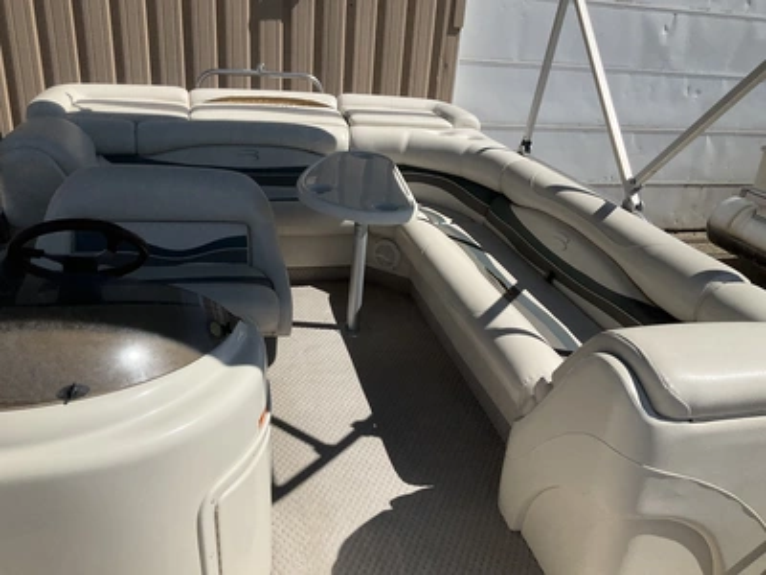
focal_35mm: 29
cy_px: 288
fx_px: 642
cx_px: 383
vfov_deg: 48.2
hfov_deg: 61.7
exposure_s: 1/3788
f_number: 1.8
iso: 25
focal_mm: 3
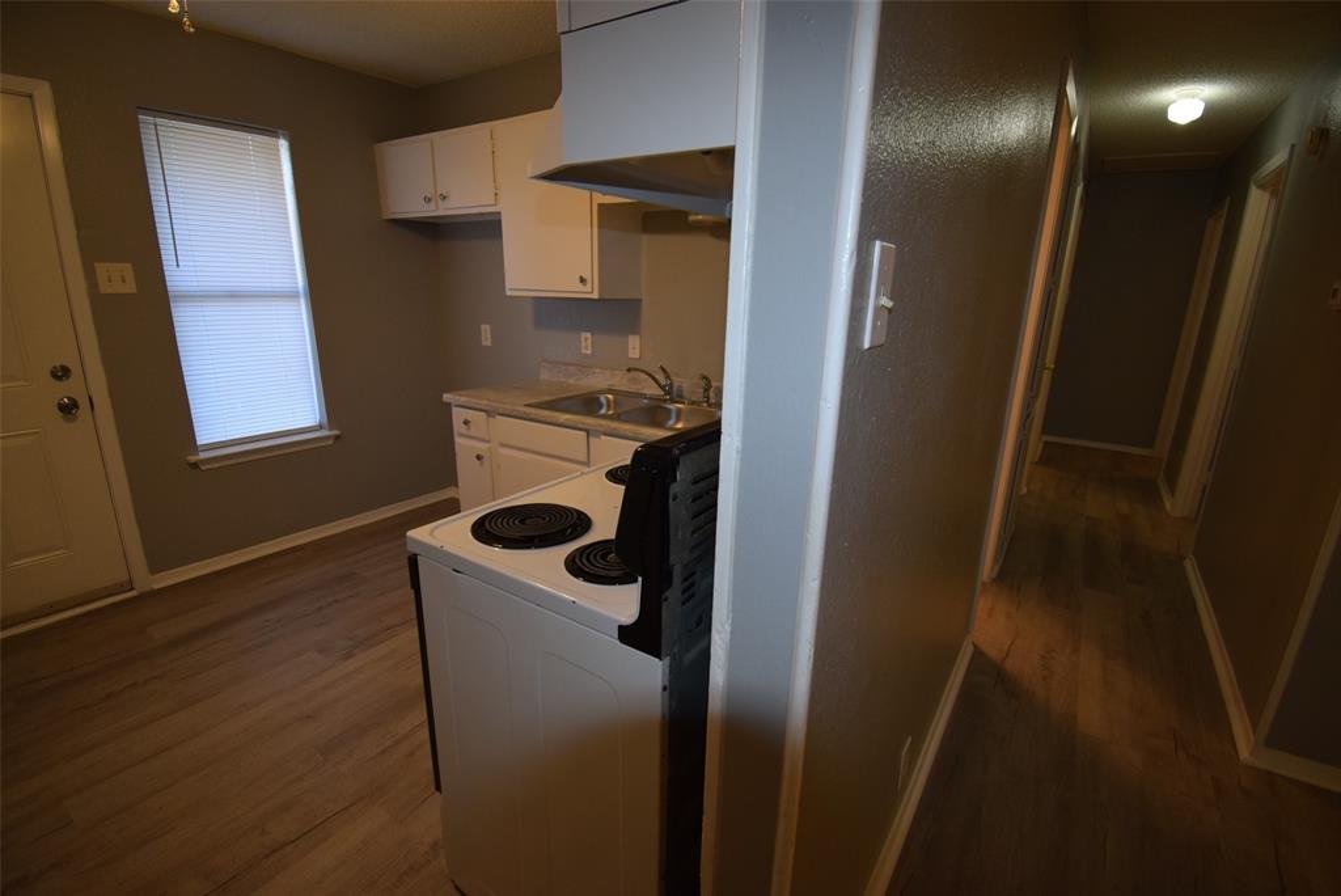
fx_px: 559
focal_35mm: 15
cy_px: 448
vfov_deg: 77.4
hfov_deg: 100.4
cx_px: 670
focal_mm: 10
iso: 800
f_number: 5
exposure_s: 1/100
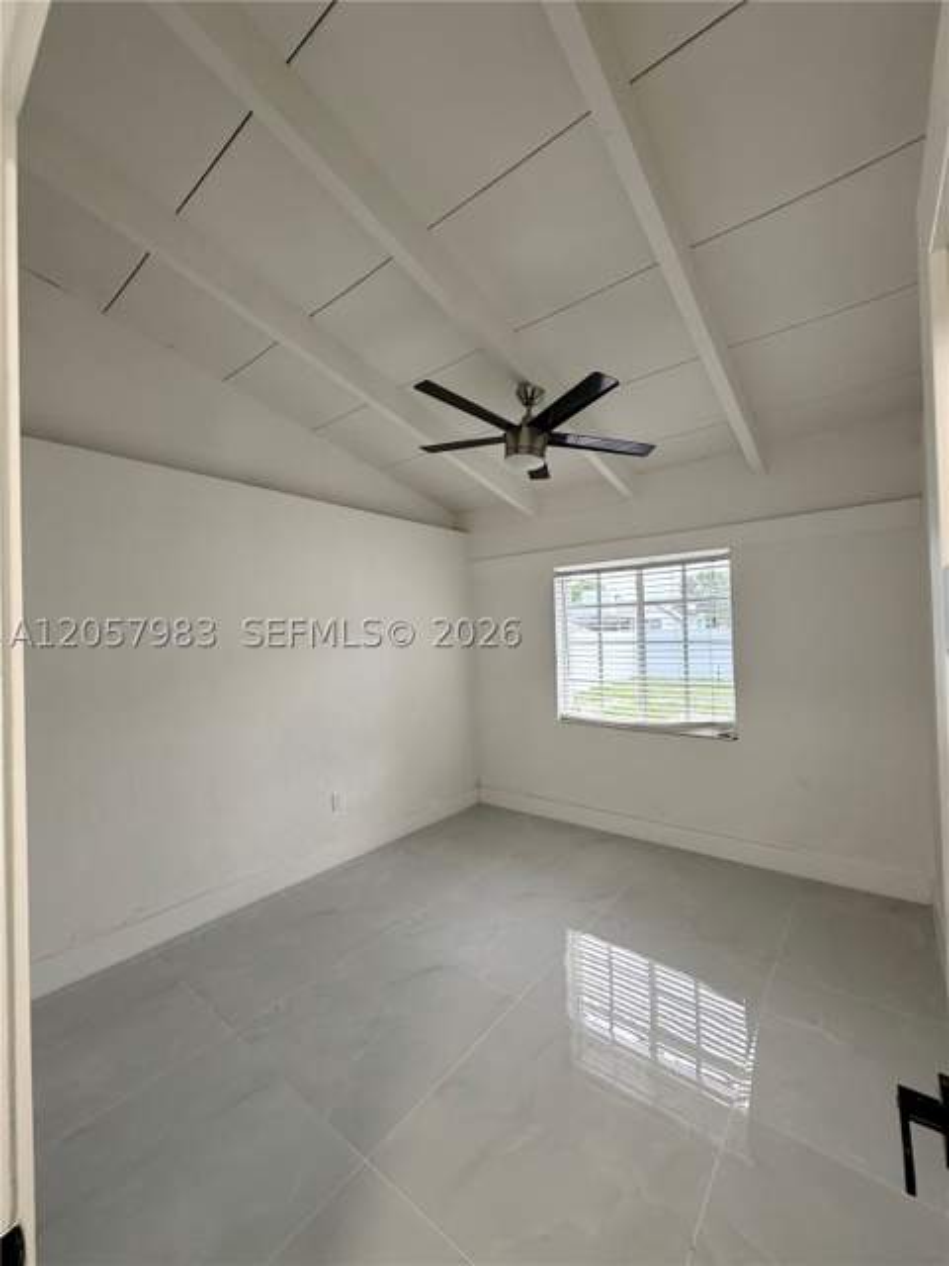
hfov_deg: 85.7
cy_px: 633
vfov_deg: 102.1
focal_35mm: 14
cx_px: 474
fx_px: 512
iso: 200
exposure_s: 1/60
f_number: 2.2
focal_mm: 2.22
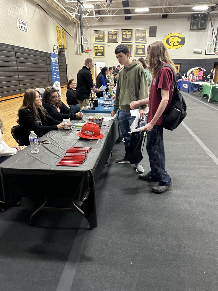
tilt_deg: -17.6
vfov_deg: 69.4
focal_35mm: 25
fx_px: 210
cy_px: 151
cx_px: 108
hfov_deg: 54.9
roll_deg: -1.3
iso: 500
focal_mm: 6.86
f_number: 1.78
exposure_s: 1/60
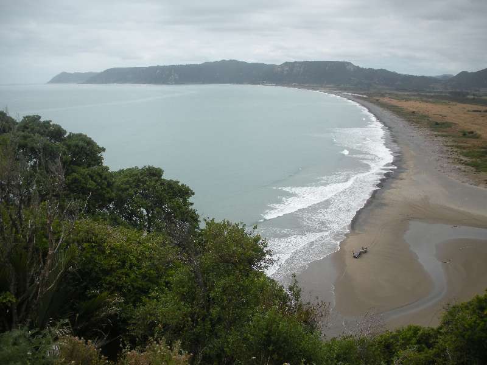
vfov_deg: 40.7
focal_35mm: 35
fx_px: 492
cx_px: 244
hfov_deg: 52.6
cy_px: 182
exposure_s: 1/825
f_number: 3.5
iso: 64
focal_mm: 6.3
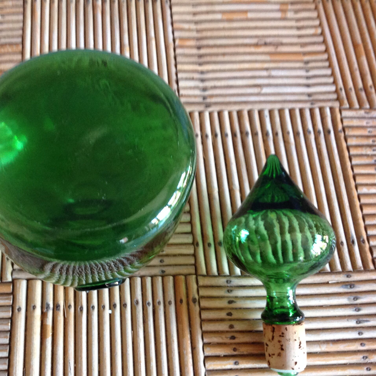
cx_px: 123
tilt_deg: -68.1
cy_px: 186
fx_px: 516
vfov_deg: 40.0
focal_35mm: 42
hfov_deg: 39.5
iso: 200
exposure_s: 1/15
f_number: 2.4
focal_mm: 4.28
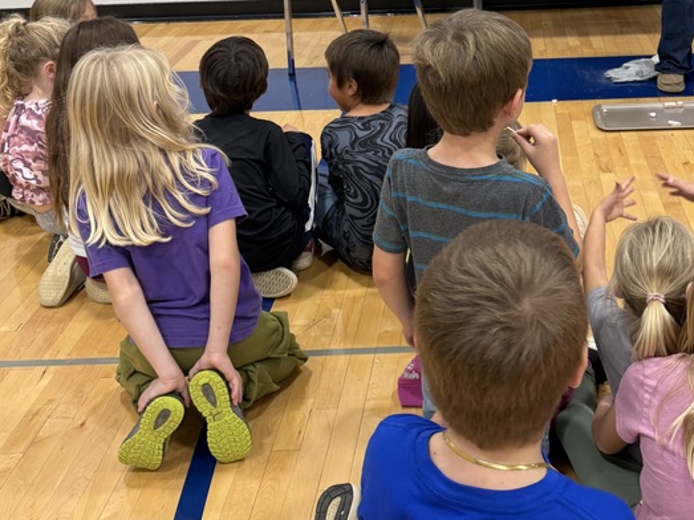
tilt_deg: -20.1
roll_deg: +2.4
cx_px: 496
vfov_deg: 30.3
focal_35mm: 47
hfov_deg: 39.6
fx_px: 942
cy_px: 126
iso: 160
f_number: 1.78
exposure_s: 1/120
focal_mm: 6.76
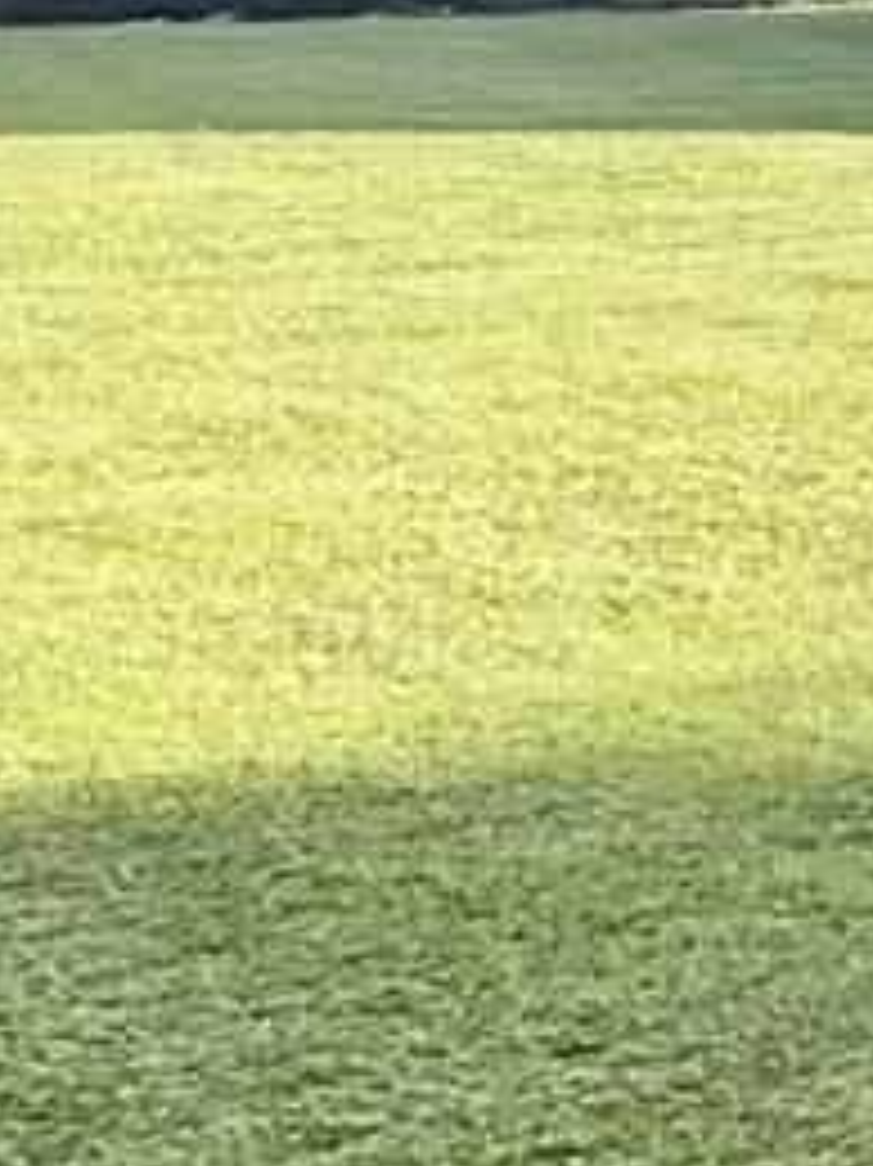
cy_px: 527
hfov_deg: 10.0
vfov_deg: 18.2
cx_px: 2673
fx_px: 3635
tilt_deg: -13.1
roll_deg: -2.5
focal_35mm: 108
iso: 50
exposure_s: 1/942
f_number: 2.2
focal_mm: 2.22
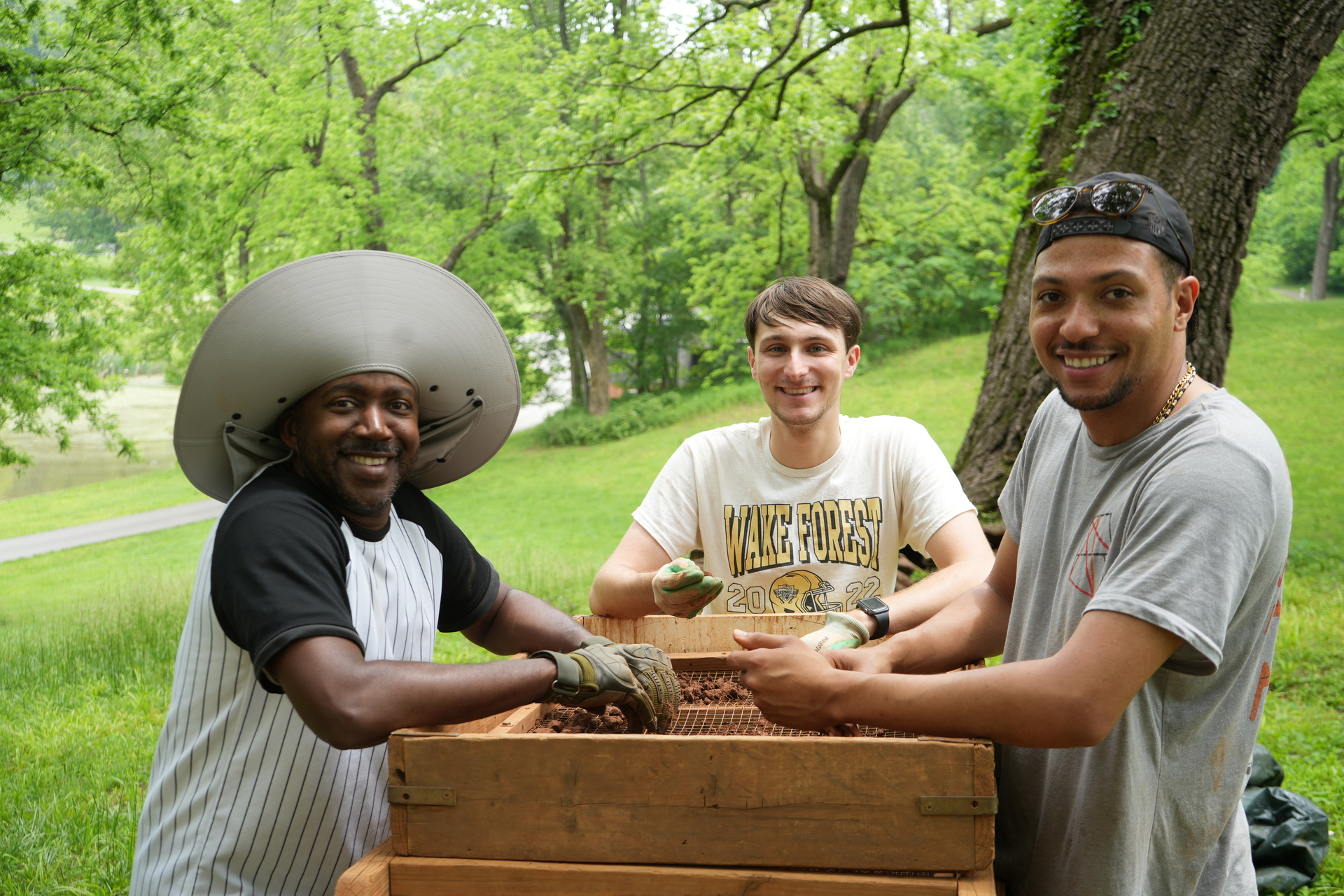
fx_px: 1531
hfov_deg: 47.4
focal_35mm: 41
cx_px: 672
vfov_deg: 32.6
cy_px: 448
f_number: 5
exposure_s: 1/80
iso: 100
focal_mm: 41
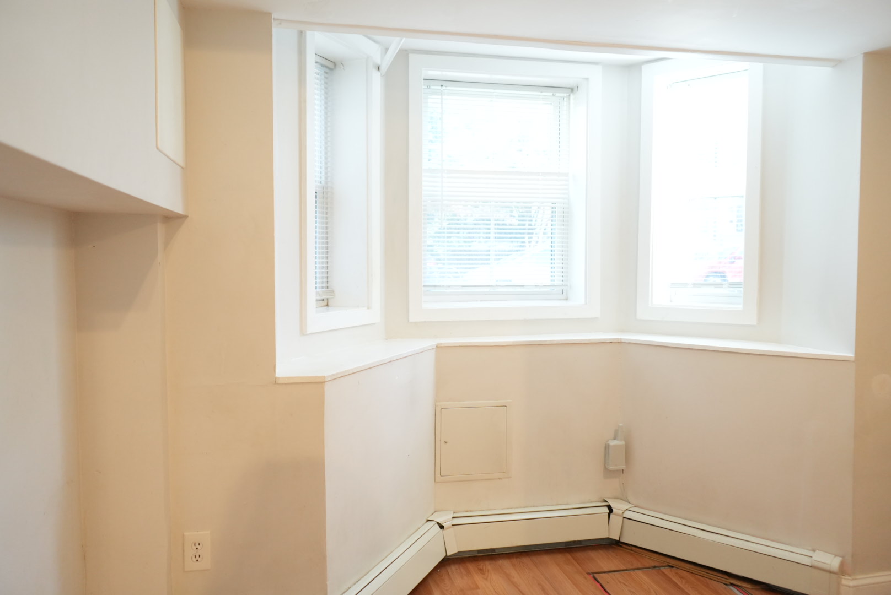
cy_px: 298
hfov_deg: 65.4
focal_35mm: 28
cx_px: 446
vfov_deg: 46.5
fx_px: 693
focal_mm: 28
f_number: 3.5
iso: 3200
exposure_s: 1/250
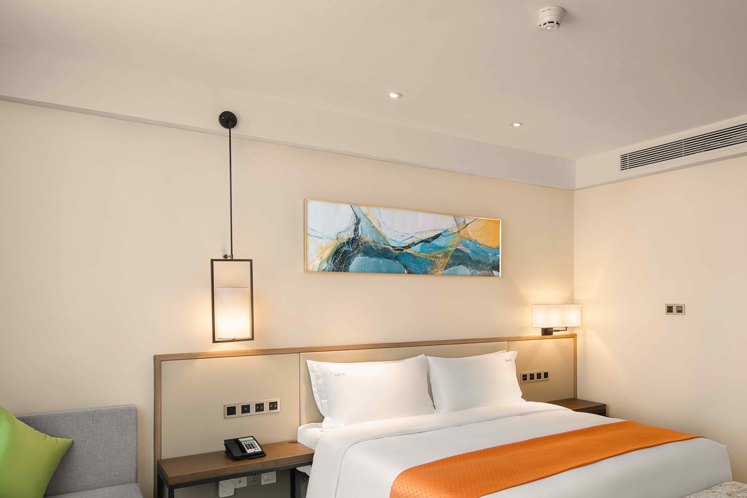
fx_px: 560
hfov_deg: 66.3
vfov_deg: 46.5
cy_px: 362
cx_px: 471
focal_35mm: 27
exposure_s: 1
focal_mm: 17
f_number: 11
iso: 100
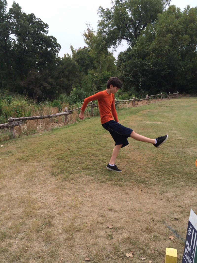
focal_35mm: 29
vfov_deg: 61.6
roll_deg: +2.2
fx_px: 220
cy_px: 132
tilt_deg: -11.6
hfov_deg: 48.2
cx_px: 98
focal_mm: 4.15
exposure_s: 1/820
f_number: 2.2
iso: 32
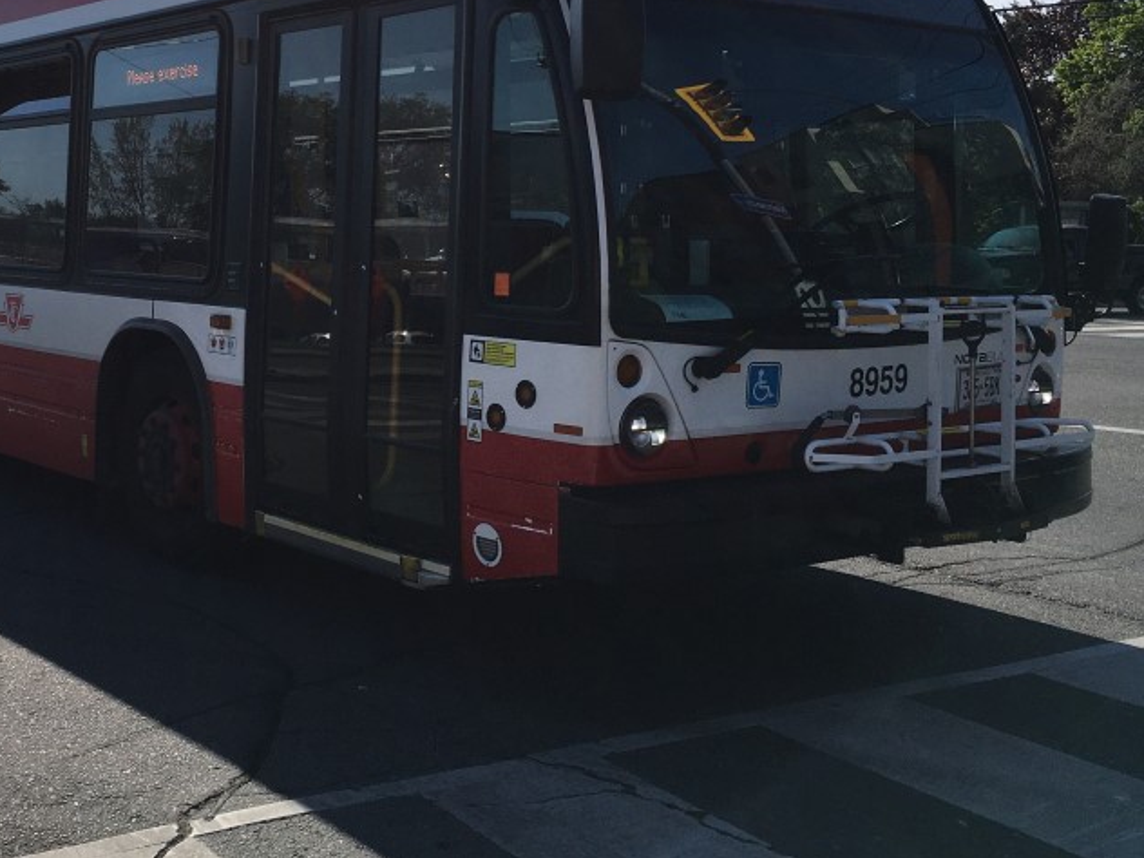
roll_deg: -1.5
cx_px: 366
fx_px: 1553
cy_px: 261
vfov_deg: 30.6
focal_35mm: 47
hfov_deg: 39.9
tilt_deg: +0.0
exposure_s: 1/2959
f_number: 2.2
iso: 25
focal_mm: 4.15
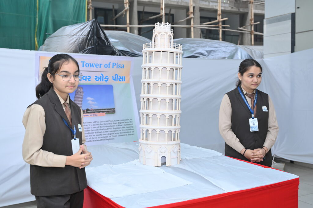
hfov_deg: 49.6
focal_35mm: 39
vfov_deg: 34.2
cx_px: 156
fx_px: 339
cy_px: 104
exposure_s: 1/160
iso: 640
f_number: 4
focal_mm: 39
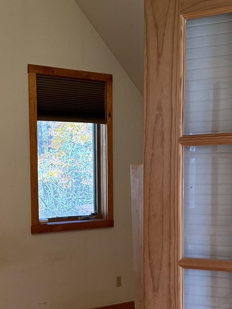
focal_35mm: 59
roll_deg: +1.7
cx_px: 72
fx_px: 527
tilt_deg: -4.4
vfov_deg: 32.4
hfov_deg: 24.7
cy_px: 207
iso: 200
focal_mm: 6.76
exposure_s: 1/120
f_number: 1.78
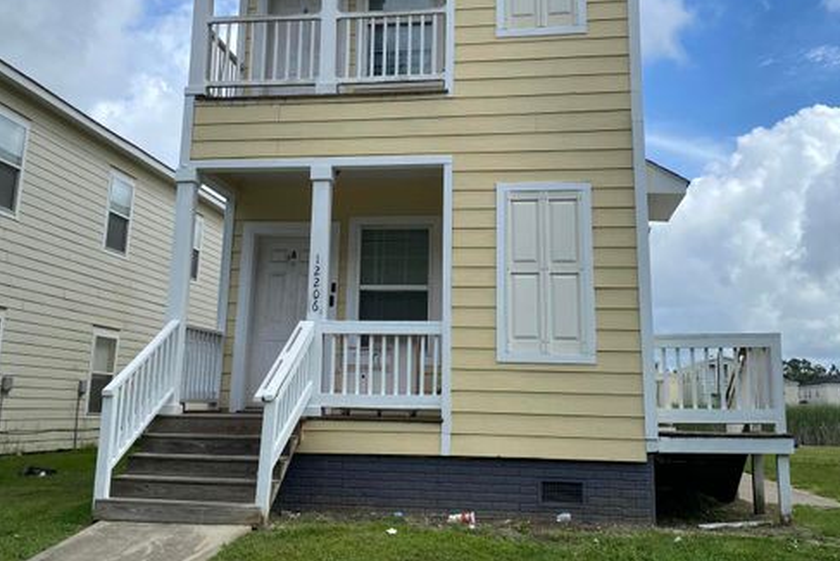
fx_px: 864
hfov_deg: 51.9
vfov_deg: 35.7
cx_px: 428
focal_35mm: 37
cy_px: 201
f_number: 1.8
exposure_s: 1/3300
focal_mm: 4.25
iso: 32
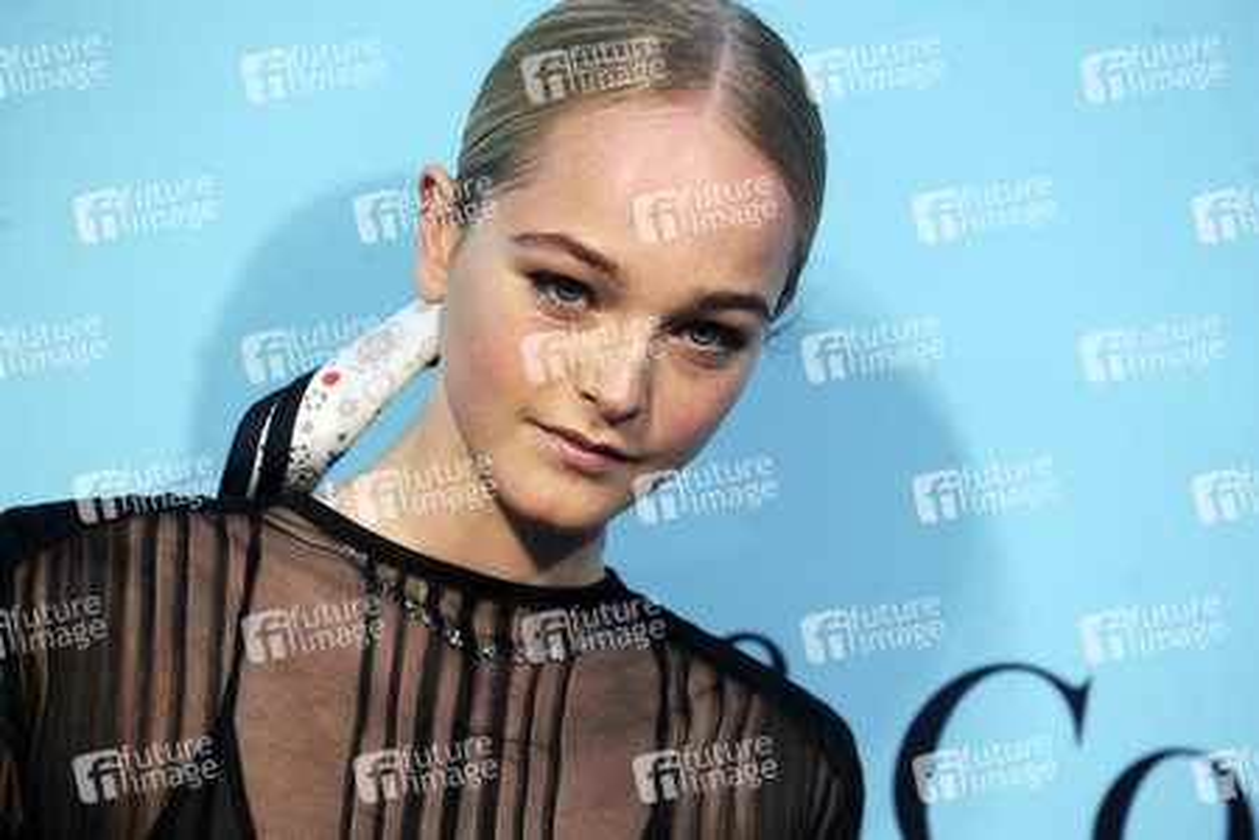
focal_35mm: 200
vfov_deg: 6.9
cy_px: 420
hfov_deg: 10.3
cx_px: 630
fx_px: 6994
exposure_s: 1/400
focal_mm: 200
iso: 1250
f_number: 6.3
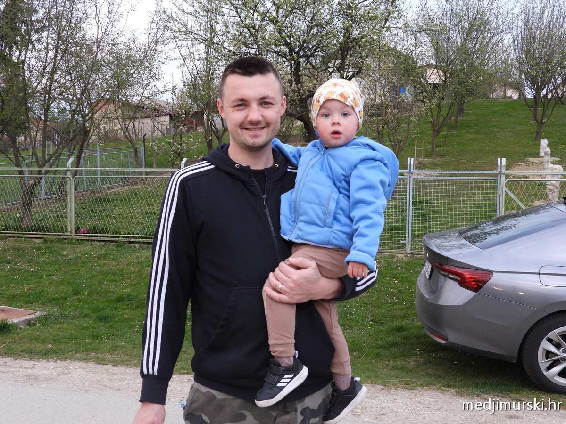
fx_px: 621
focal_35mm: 38
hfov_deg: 49.0
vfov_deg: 37.7
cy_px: 212
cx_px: 283
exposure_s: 1/30
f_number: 3.2
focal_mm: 6.8
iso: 180
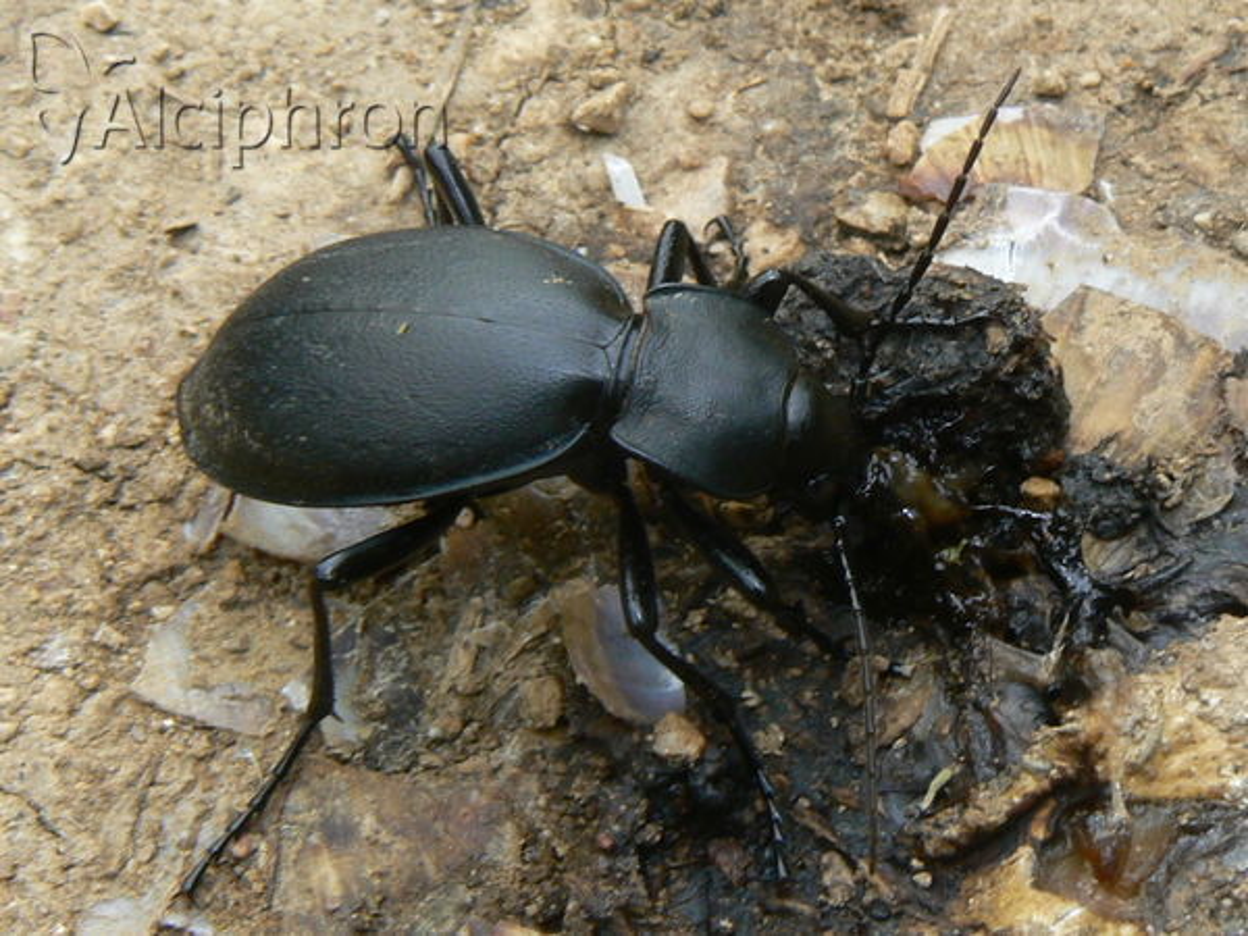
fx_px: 1298
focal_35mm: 36
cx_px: 624
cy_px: 468
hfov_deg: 51.4
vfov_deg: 39.7
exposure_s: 1/50
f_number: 4
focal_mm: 6
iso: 80
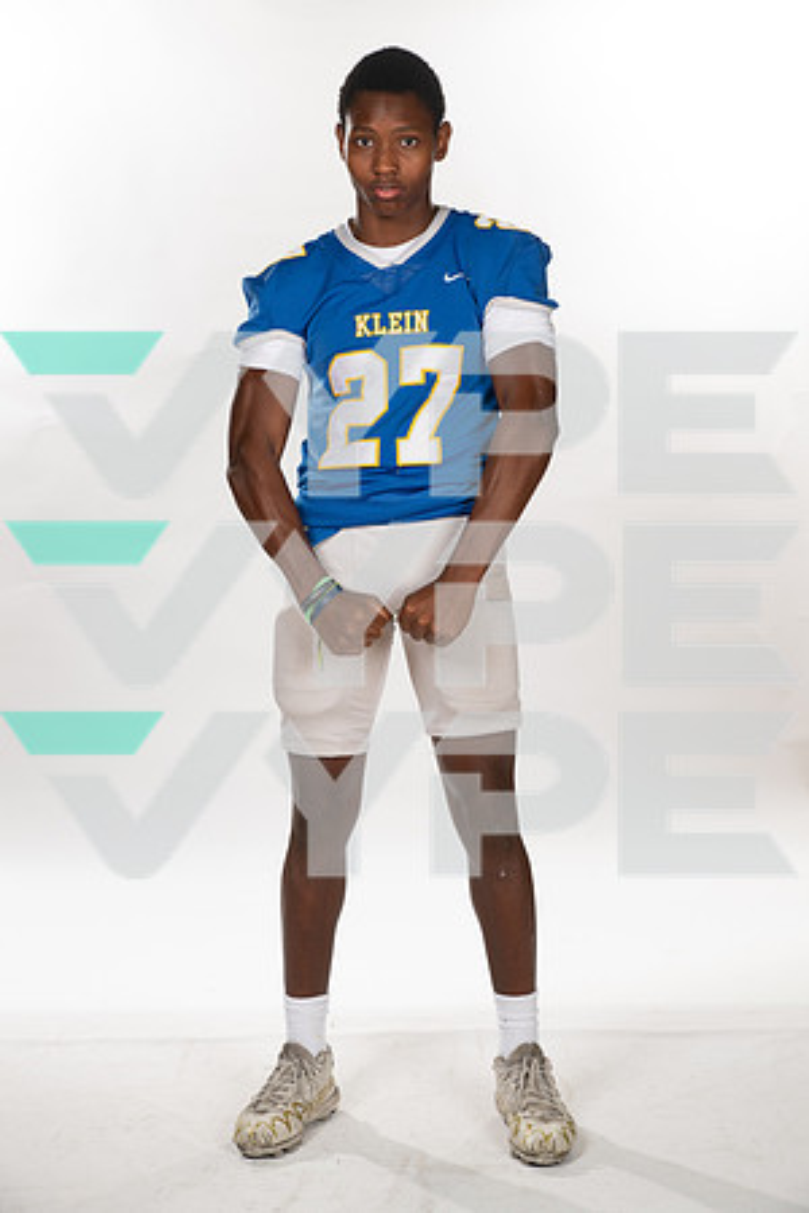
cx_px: 404
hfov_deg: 21.9
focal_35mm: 62
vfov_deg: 32.4
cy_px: 606
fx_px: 2090
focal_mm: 62
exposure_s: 1/320
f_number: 7.1
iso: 800
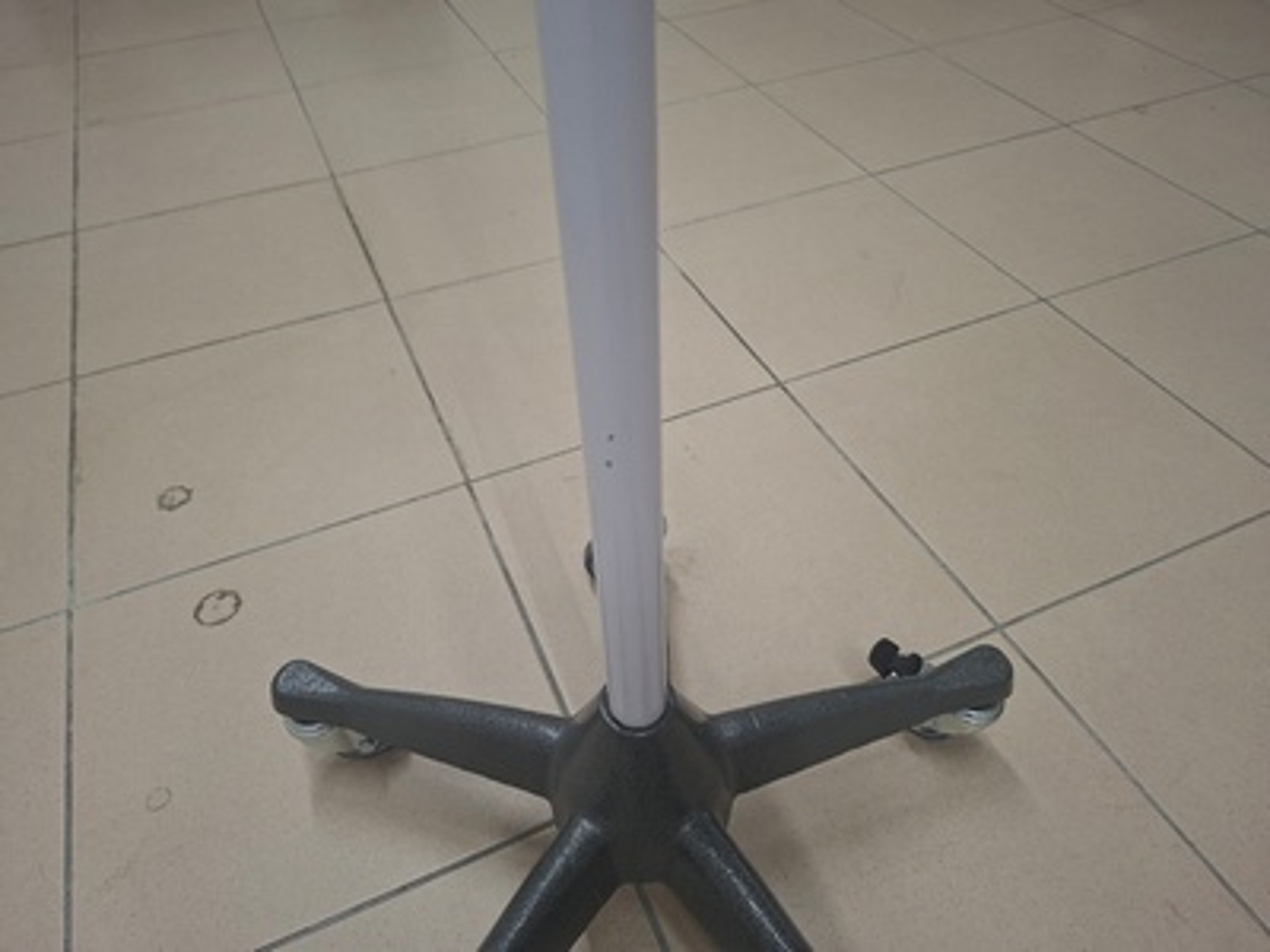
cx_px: 635
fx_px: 844
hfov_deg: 73.9
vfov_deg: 58.9
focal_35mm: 23
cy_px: 476
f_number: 1.8
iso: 250
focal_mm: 5.54
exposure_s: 1/120
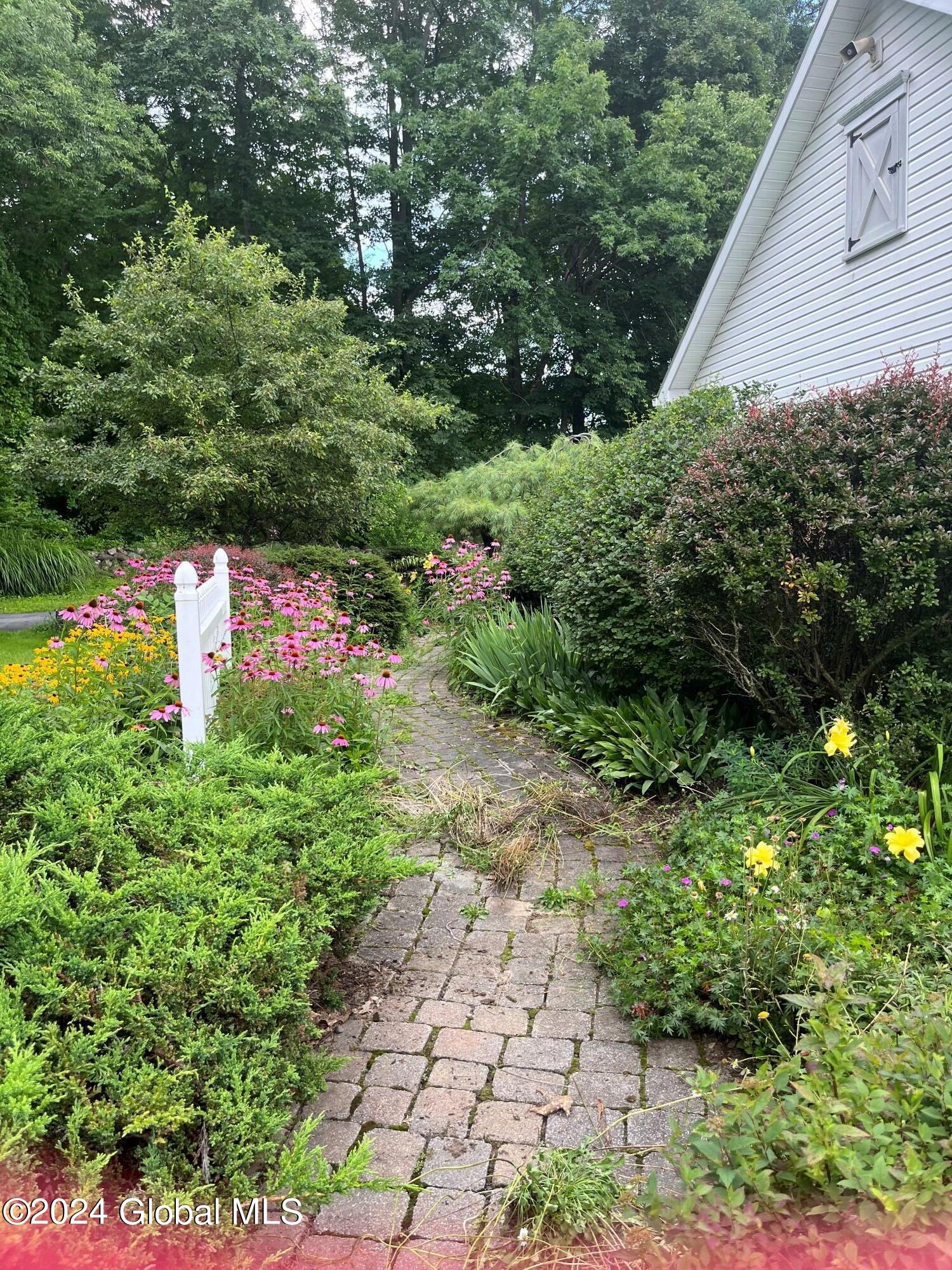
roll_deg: +3.2
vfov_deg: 67.3
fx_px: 953
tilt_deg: -5.5
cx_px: 476
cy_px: 635
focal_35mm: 26
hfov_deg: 53.1
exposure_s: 1/285
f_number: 1.6
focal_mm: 5.1
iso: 40
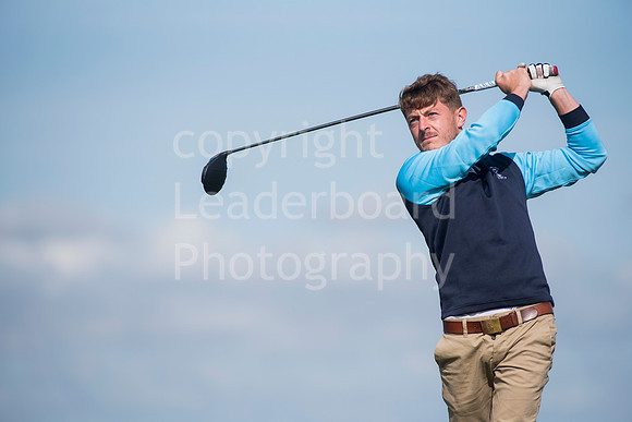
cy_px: 211
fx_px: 5268
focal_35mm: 300
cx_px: 316
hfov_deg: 6.9
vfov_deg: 4.6
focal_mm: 300
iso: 250
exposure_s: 1/3200
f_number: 5.6
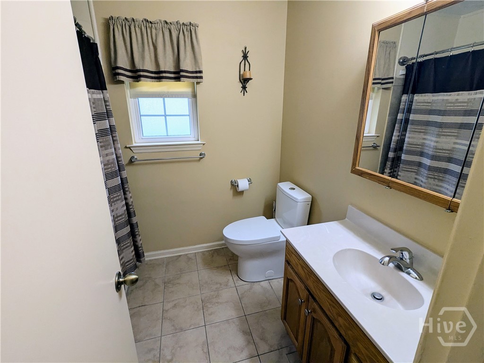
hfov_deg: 94.5
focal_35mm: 16
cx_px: 242
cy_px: 182
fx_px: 224
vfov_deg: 78.1
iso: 188
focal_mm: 2.35
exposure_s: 1/120
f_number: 2.2
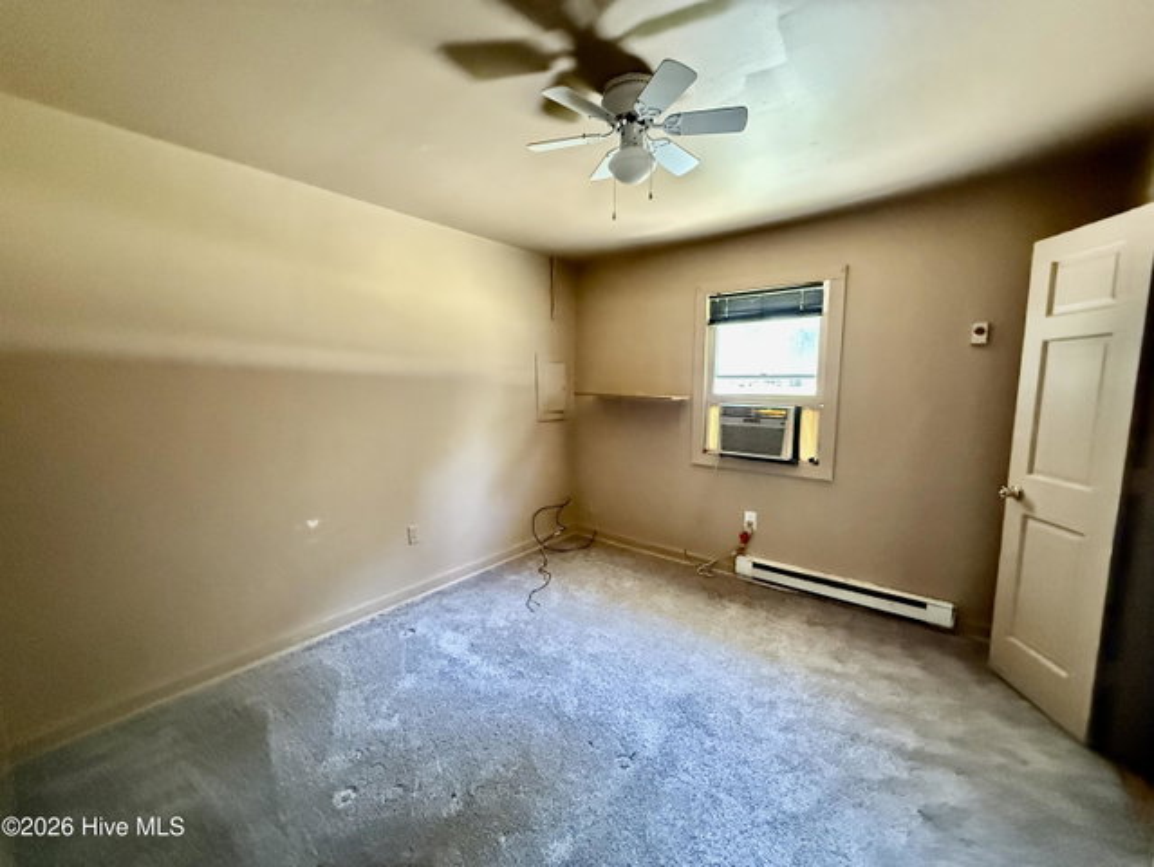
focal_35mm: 14
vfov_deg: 85.7
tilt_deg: -5.9
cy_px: 434
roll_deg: +0.9
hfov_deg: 102.0
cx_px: 577
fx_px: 467
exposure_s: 1/60
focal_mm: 2.22
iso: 1000
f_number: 2.2
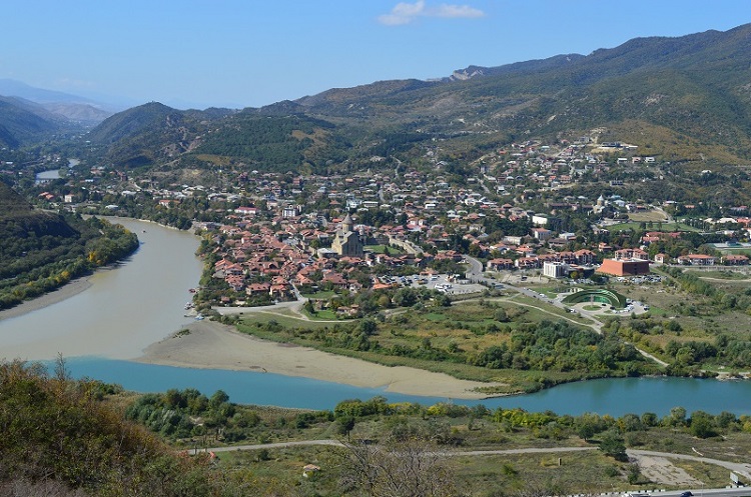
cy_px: 248
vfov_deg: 28.8
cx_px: 376
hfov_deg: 42.4
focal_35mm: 46
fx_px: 968
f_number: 11
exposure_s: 1/500
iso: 400
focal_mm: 31
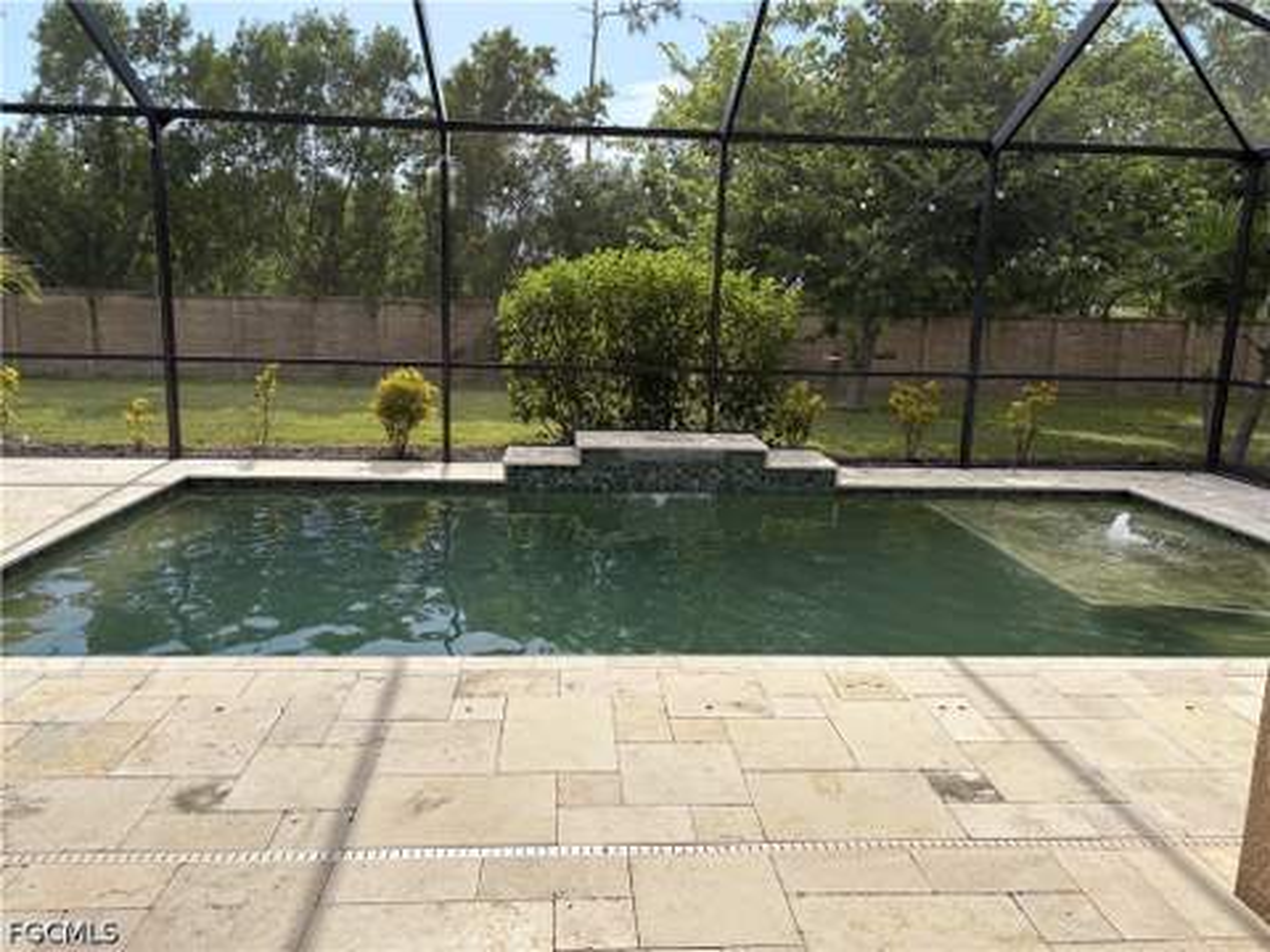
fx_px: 954
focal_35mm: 26
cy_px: 476
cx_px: 635
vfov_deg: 53.1
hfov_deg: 67.3
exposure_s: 1/2075
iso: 50
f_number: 1.6
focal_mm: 5.96
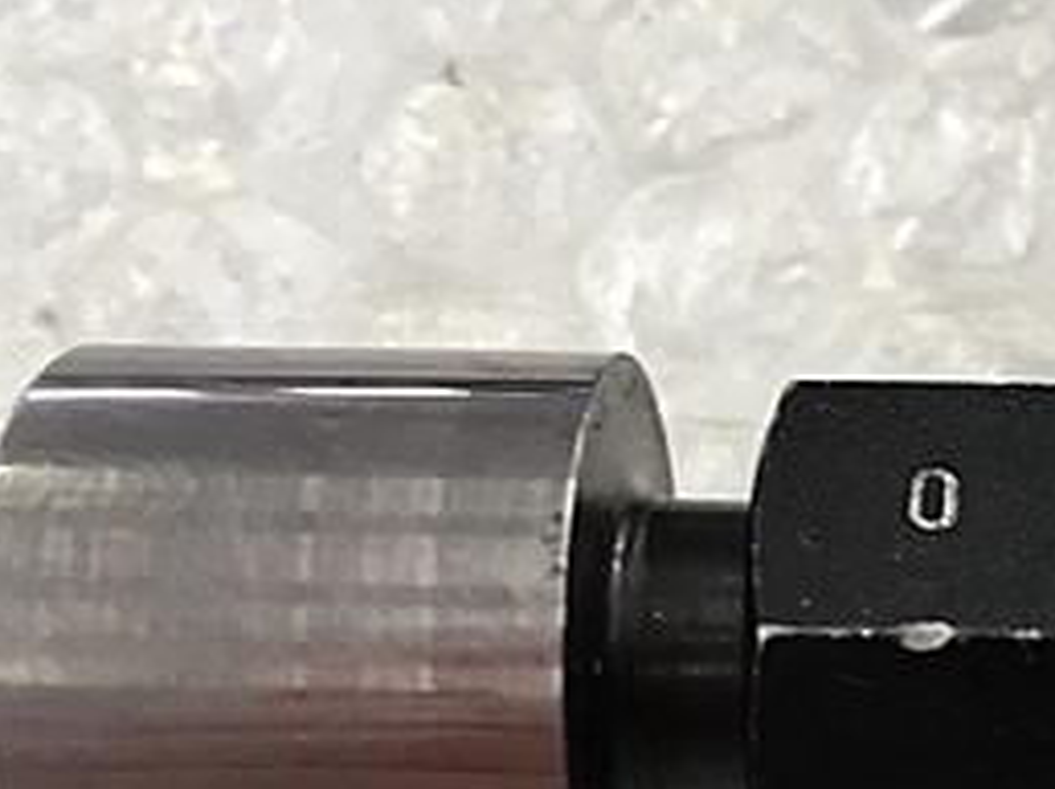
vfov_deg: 20.1
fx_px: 2192
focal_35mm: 72
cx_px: 1092
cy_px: 675
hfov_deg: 25.5
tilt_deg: -56.4
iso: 25
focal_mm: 4.15
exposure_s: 1/30
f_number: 2.2
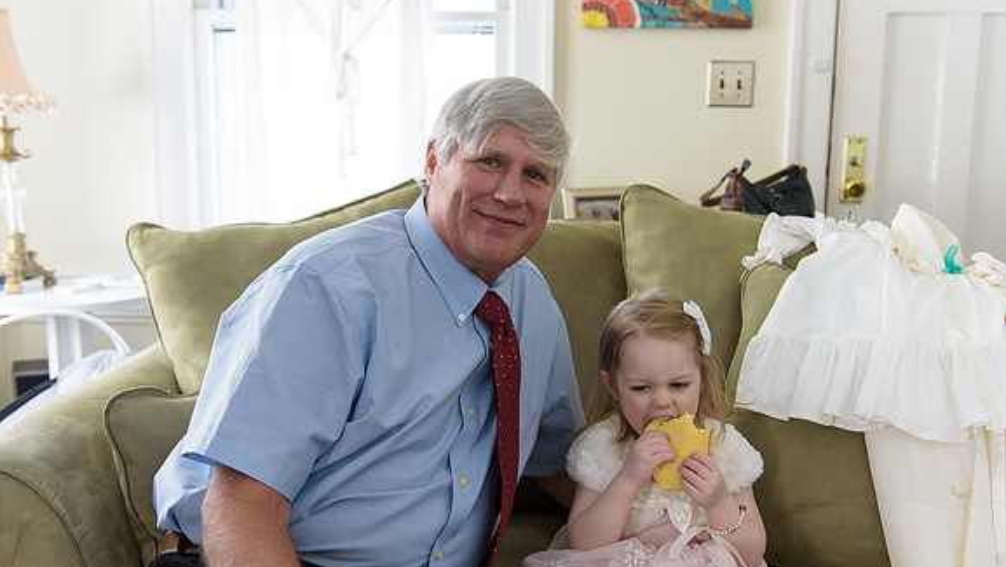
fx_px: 1067
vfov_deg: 29.7
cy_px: 331
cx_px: 504
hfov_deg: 50.5
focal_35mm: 40
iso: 1600
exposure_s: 1/125
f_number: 3.2
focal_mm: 38
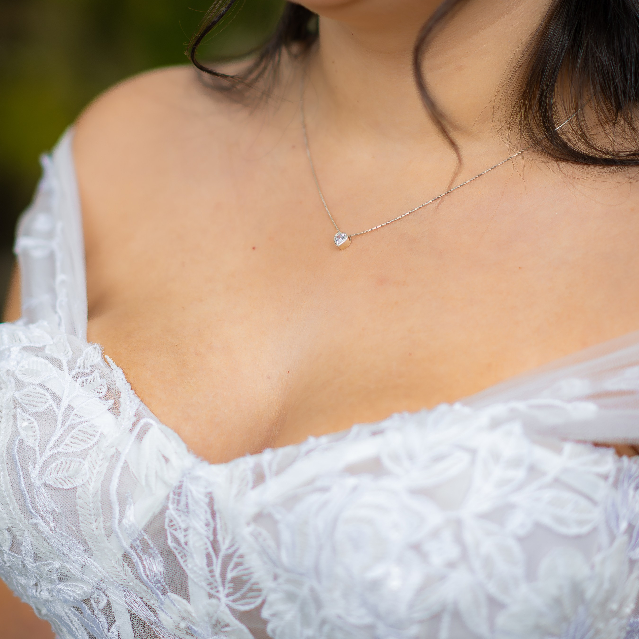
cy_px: 254
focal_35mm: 108
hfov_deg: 16.1
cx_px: 319
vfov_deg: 16.1
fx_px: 2256
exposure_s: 1/800
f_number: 1.4
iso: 400
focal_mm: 56
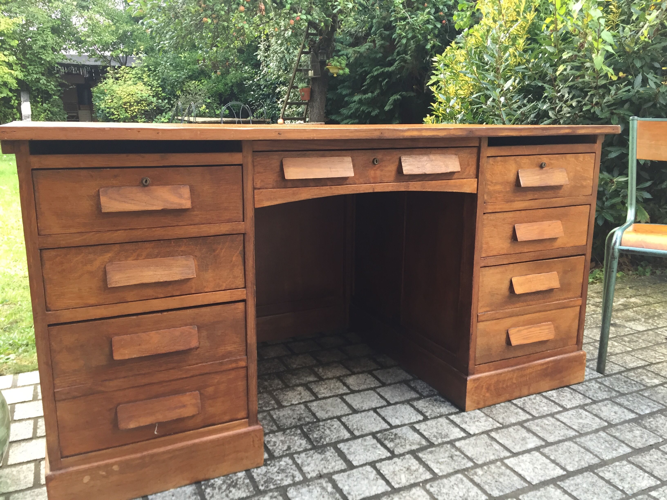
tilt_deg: -13.6
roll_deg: -0.1
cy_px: 250
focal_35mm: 29
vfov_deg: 48.2
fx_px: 559
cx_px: 334
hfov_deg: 61.7
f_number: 2.2
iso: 40
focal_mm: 4.15
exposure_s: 1/33
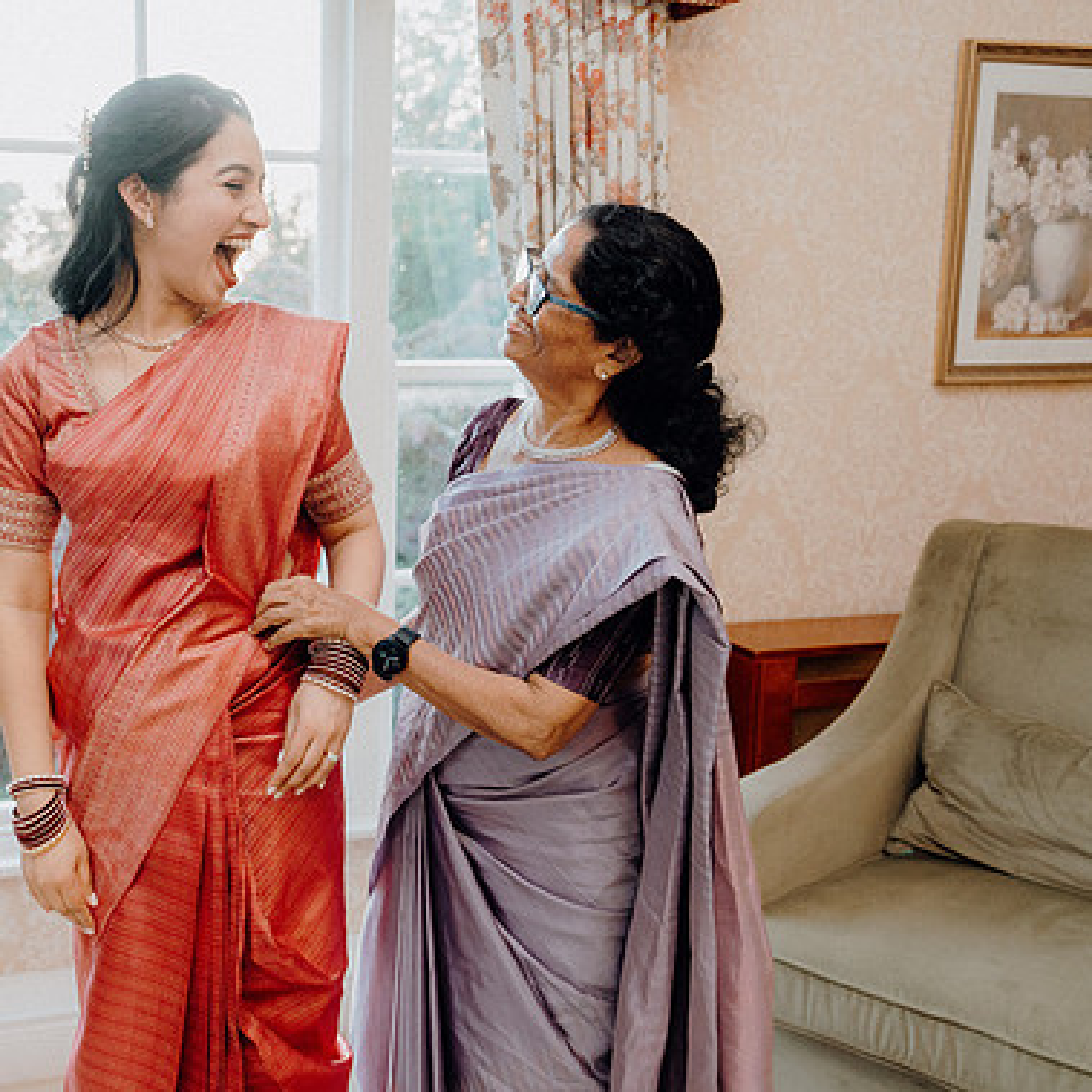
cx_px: 328
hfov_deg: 42.0
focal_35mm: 39
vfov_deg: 42.8
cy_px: 546
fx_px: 1392
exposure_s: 1/200
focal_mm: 30
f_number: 3.5
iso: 2000
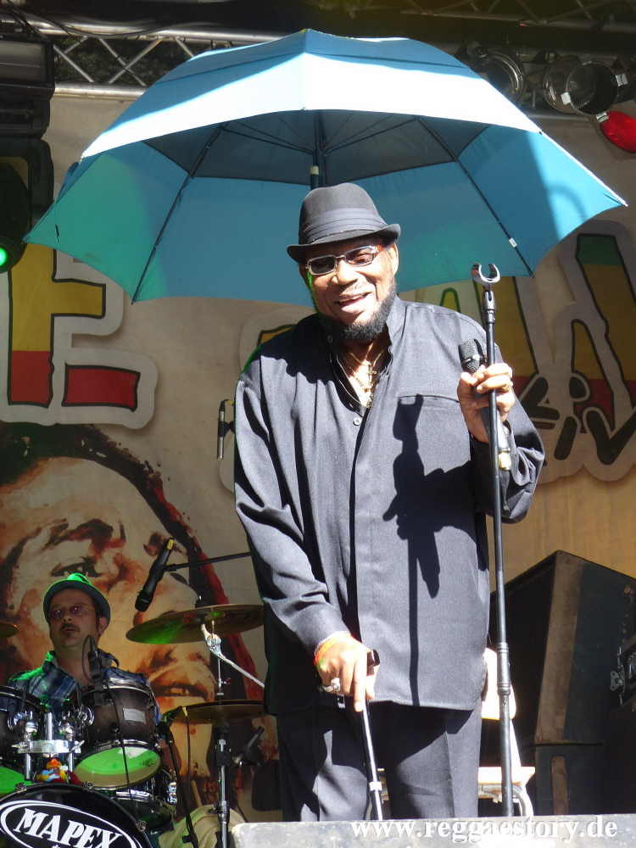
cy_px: 424
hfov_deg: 17.2
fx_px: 2107
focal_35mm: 86
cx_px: 318
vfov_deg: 22.8
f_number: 3.5
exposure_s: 1/100
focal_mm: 15.5
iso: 100
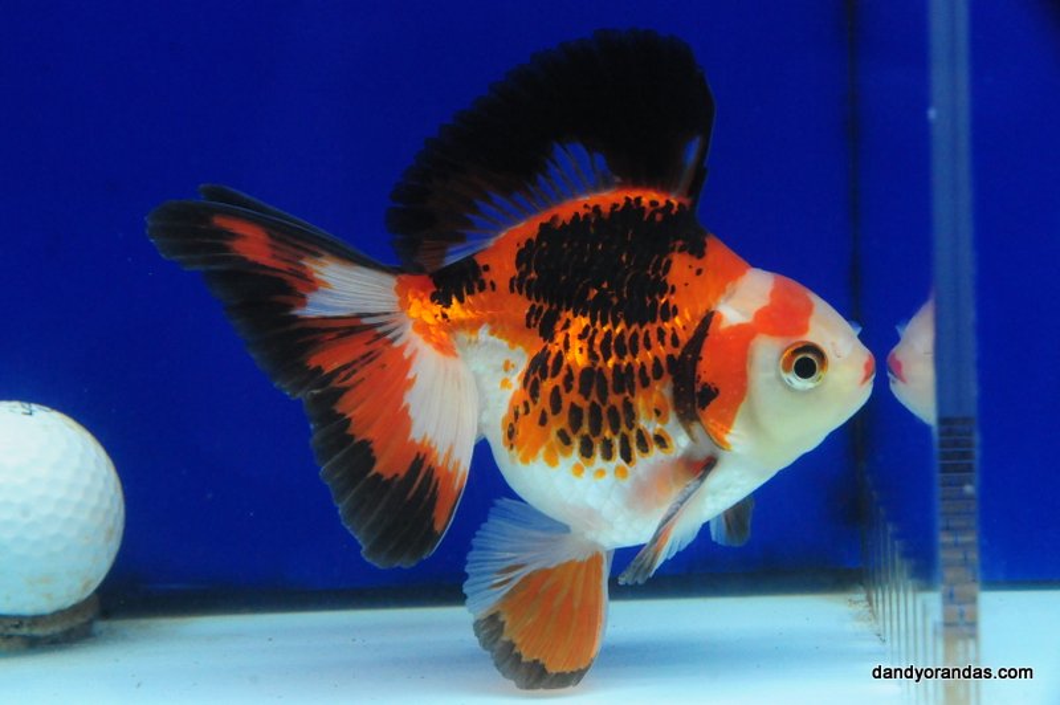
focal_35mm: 93
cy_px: 352
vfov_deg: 14.7
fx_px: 2736
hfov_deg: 21.9
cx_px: 530
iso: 3200
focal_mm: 62
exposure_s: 1/160
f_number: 11
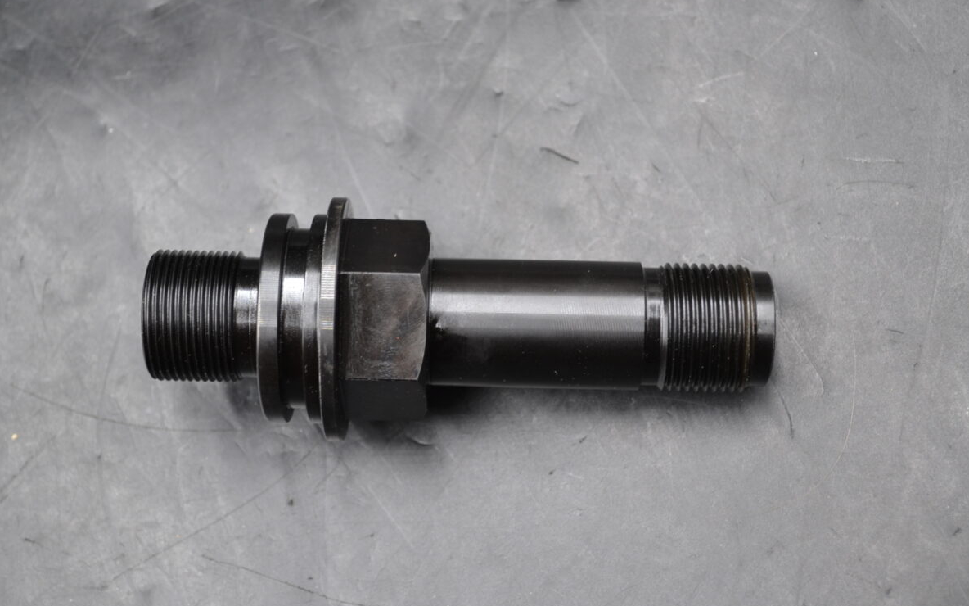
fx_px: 1637
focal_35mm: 62
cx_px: 489
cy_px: 317
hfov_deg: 33.0
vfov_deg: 21.0
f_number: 5.3
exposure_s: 1/30
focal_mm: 40
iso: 400
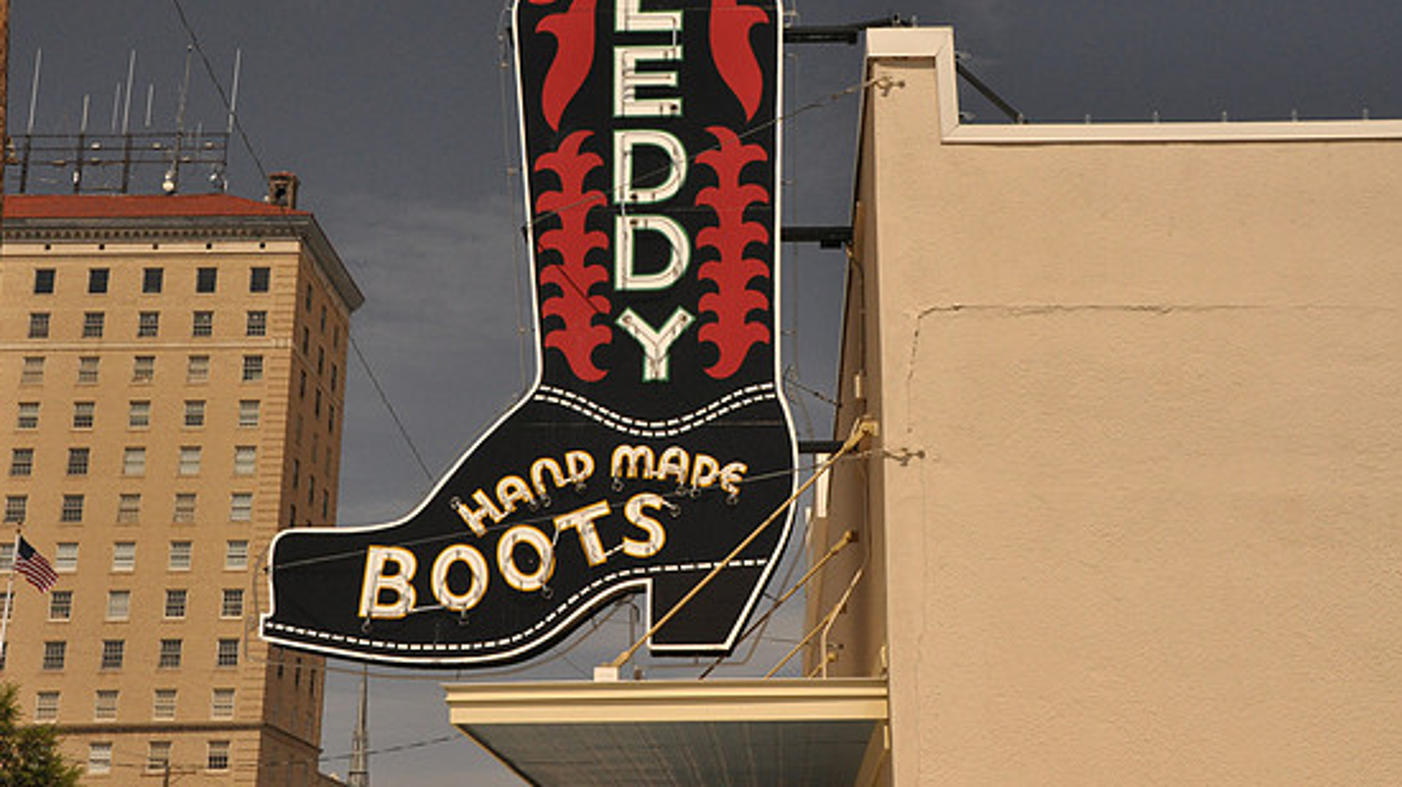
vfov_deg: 22.6
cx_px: 681
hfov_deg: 39.2
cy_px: 299
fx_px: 1970
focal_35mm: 53
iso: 800
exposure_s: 1/500
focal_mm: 32
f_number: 11
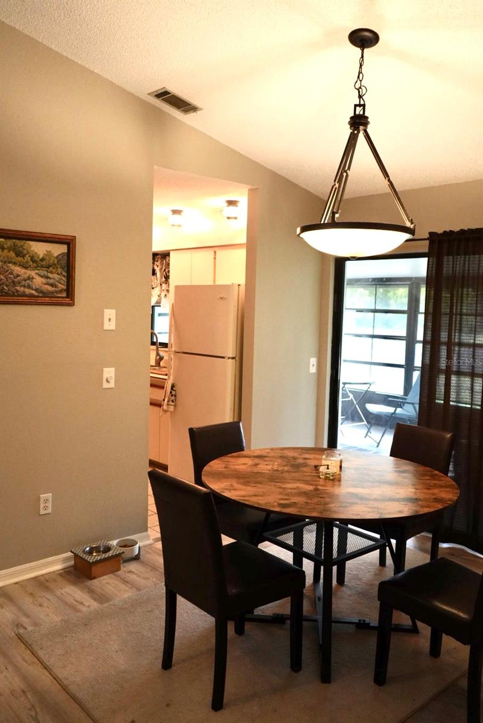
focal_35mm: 29
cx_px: 242
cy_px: 362
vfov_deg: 63.6
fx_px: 583
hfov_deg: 45.0
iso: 2500
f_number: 3.5
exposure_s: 1/160
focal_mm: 29
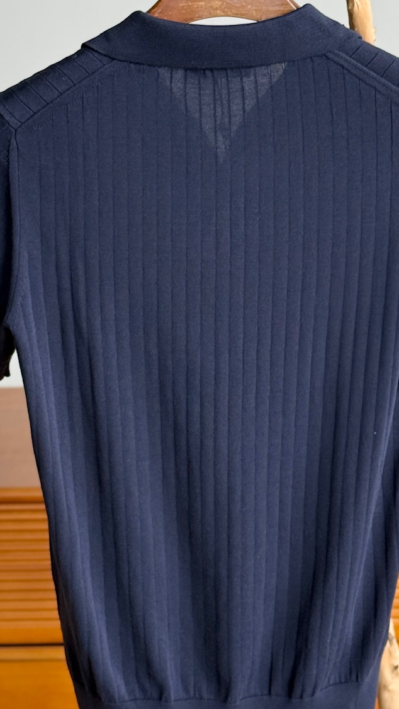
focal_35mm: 95
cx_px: 250
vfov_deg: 22.4
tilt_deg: -14.3
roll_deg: +0.5
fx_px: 1787
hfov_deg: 12.7
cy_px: 313
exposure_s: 1/121
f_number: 1.78
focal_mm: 6.76
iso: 80
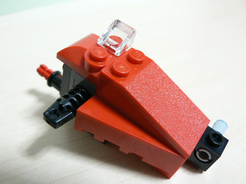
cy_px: 92
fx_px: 256
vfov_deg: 39.7
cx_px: 123
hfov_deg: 51.4
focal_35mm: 36
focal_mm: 6
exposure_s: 1/10
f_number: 2.8
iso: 200
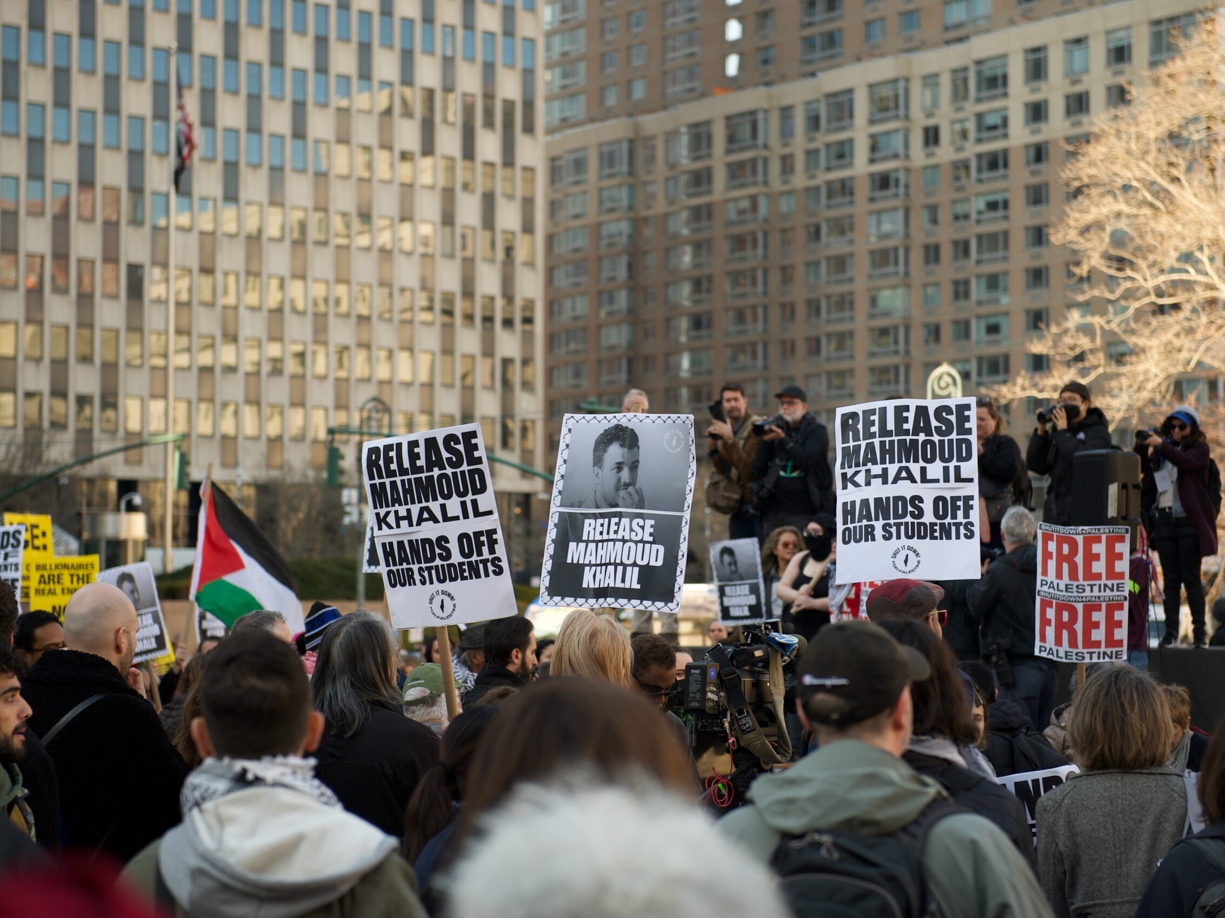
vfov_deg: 19.4
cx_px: 605
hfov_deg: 25.7
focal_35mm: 76
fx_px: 2689
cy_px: 459
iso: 200
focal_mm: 70
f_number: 3.5
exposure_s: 1/320
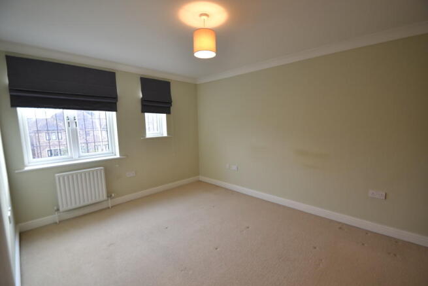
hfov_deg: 100.4
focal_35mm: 15
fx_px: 178
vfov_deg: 77.4
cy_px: 143
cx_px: 214
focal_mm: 10
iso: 100
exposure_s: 1/13
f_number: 4.5
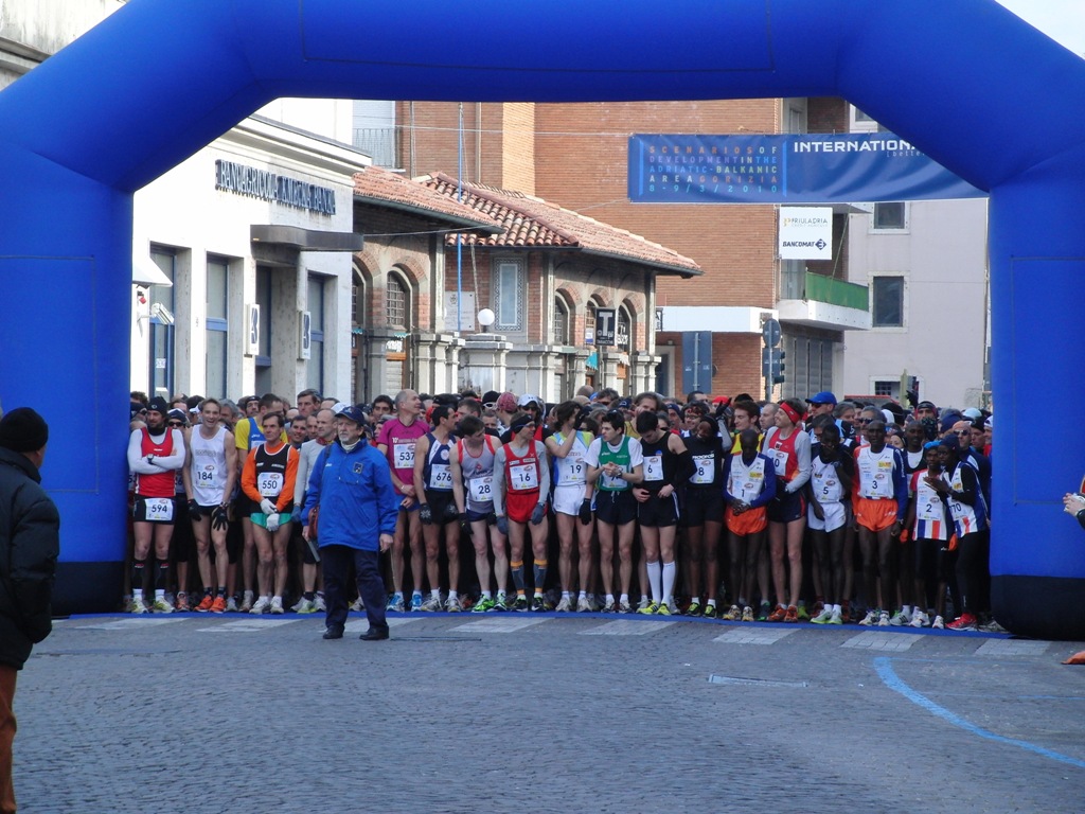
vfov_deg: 8.0
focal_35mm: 185
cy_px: 407
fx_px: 5799
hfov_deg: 10.7
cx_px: 542
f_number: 4.5
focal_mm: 32.1
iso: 100
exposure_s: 1/200
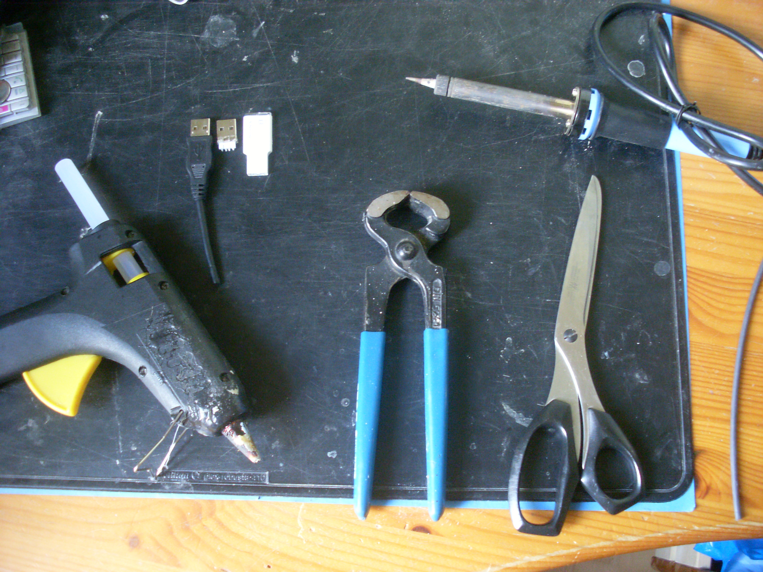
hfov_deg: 49.0
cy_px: 286
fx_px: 838
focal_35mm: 38
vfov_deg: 37.7
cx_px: 382
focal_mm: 6.3
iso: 200
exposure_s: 1/8
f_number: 3
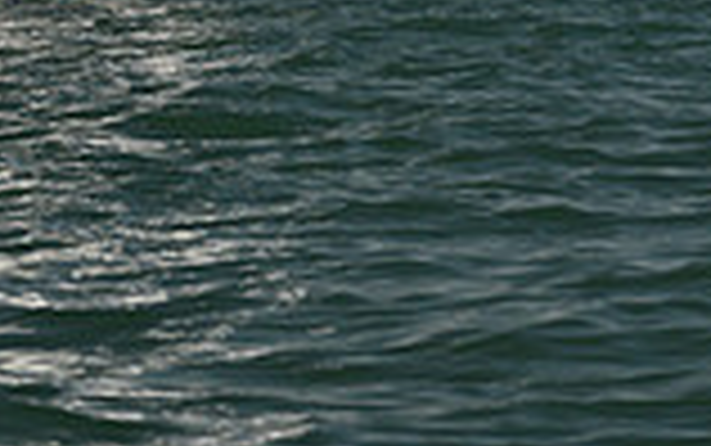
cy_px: -811
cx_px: -43
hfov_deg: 5.7
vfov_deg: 3.5
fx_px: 7097
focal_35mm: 366
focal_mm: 98
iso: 250
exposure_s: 1/800
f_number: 6.3
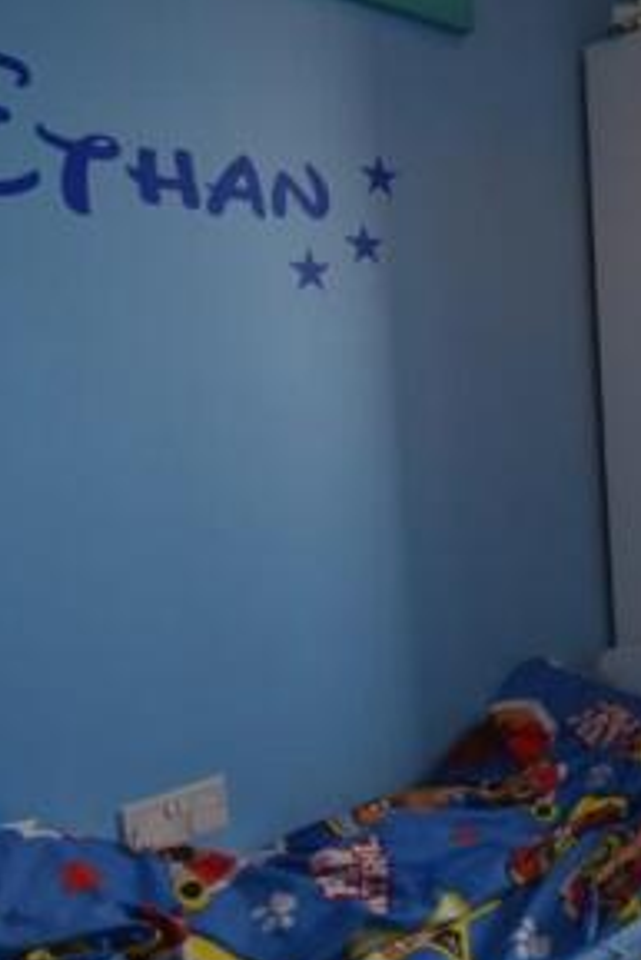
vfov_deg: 55.7
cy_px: 510
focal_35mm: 34
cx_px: 739
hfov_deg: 33.0
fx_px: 907
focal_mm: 10
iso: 800
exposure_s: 1/100
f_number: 5
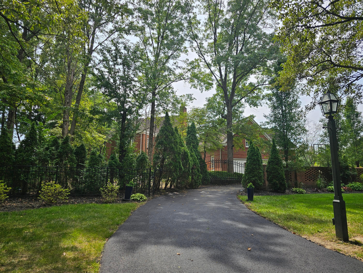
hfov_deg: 73.9
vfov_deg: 58.9
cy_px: 136
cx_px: 182
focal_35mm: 23
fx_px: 241
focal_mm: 6.3
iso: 10
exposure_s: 1/444
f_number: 1.7
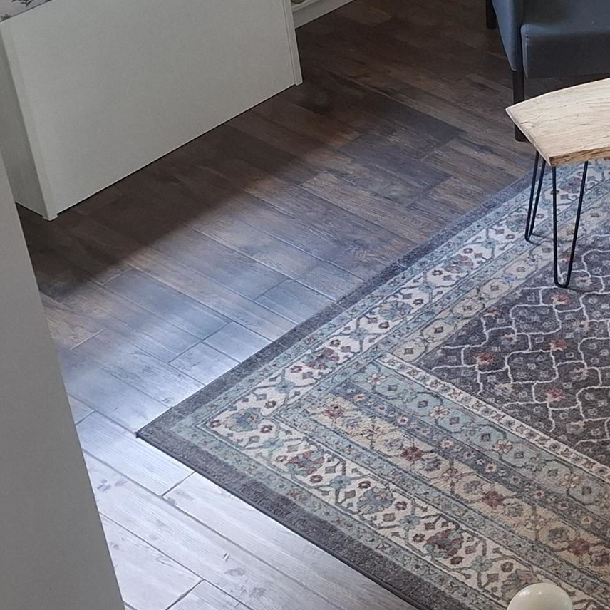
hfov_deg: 21.0
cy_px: 130
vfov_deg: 23.4
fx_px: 1455
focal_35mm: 73
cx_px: 839
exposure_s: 1/60
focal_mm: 5.54
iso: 320
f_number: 1.8
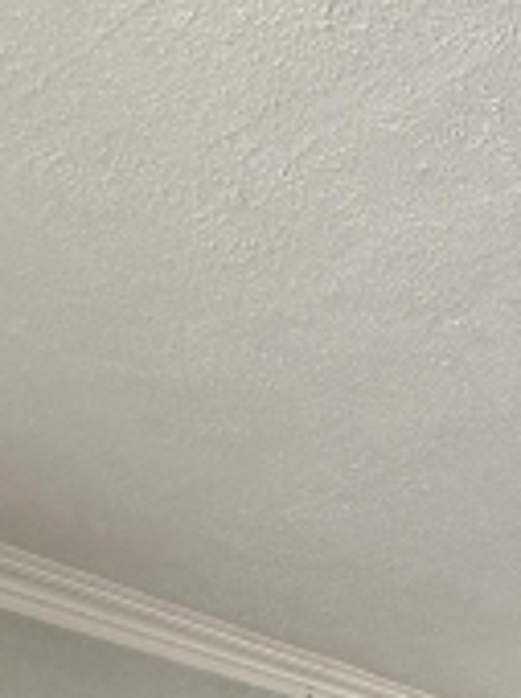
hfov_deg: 24.3
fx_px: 1107
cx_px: 607
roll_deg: +0.6
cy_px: 1143
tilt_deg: -5.9
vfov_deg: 24.0
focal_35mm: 55
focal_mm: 2.22
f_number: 2.2
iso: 400
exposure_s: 1/60
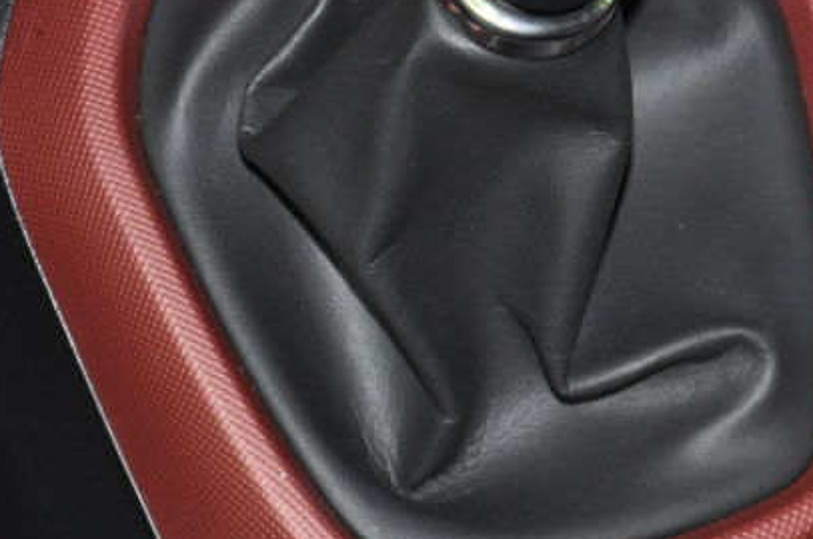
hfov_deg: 8.2
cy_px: 94
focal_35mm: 250
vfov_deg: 5.5
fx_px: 5635
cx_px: 551
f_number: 5.3
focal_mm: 66
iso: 800
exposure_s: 1/60
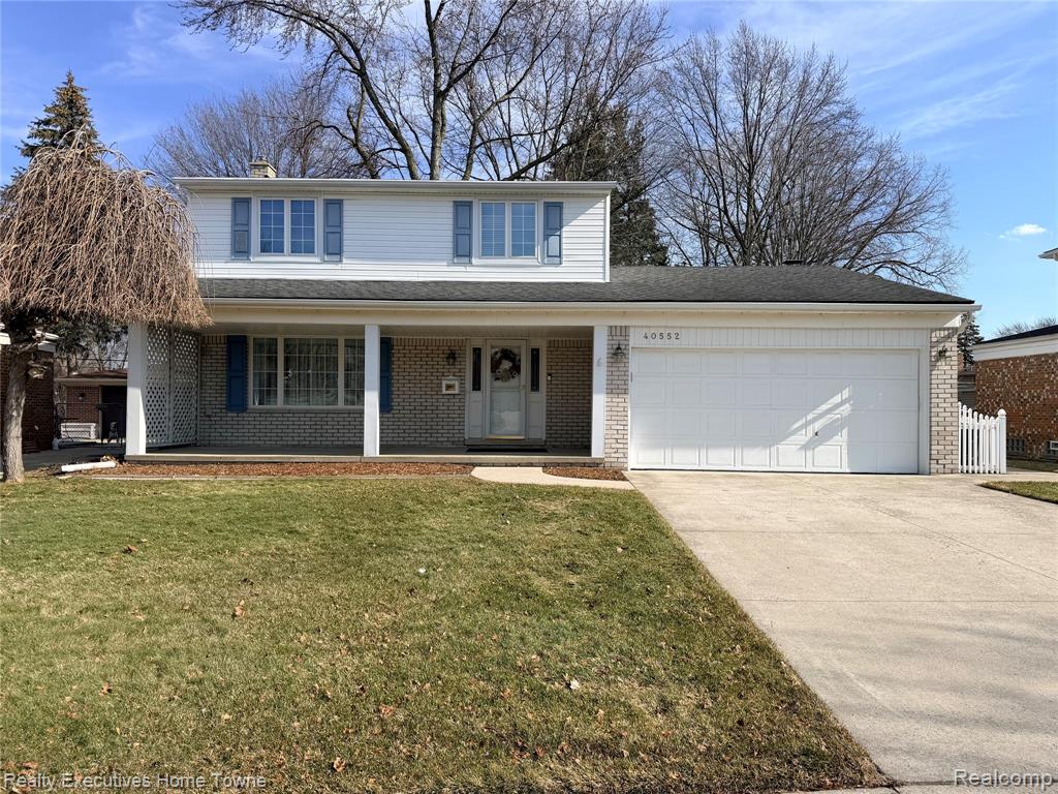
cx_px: 529
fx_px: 734
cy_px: 397
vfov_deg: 56.8
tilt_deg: +0.5
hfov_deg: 71.6
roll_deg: -0.3
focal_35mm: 24
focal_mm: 6.76
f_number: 1.78
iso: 80
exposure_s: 1/4975
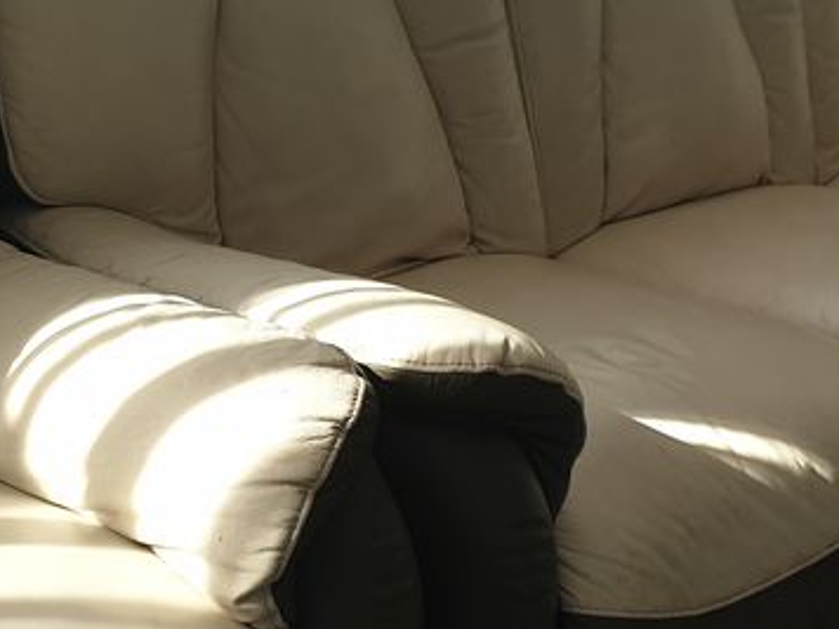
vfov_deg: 20.1
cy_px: 375
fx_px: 1769
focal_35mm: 73
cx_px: 250
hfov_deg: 26.5
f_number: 2.4
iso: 50
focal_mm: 4.3
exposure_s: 1/100
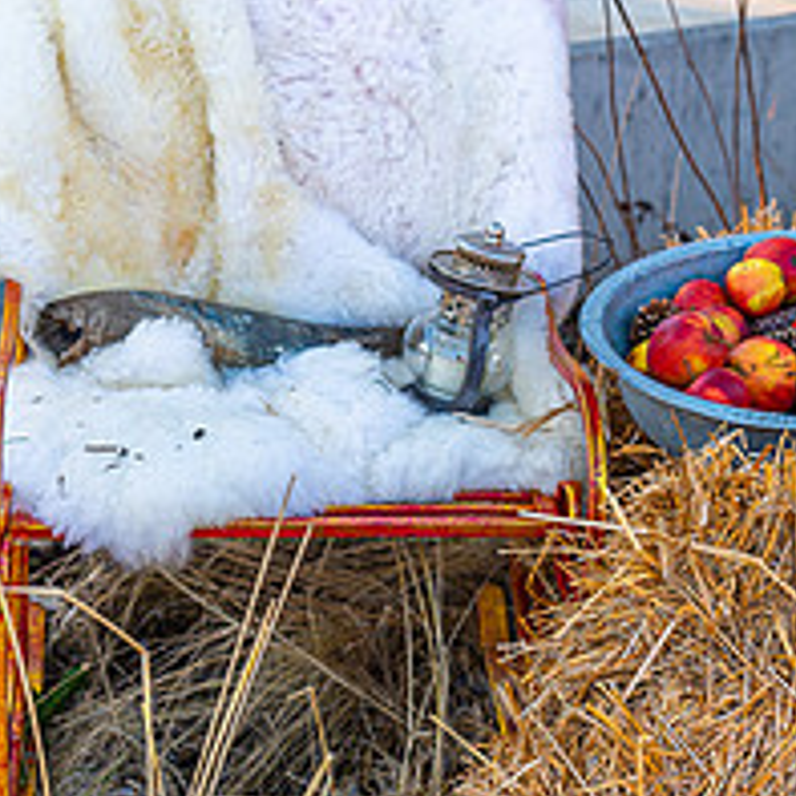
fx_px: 1717
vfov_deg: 25.3
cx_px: 477
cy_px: 711
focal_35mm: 66
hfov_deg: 26.1
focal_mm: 34
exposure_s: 1/250
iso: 320
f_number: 2.8
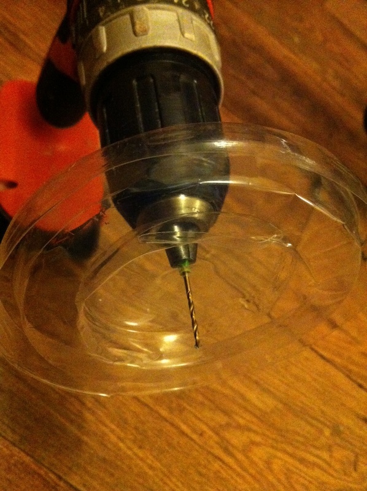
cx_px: 184
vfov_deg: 52.7
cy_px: 246
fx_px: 496
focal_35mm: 35
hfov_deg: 40.6
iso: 1000
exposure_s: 1/15
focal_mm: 3.85
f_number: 2.8
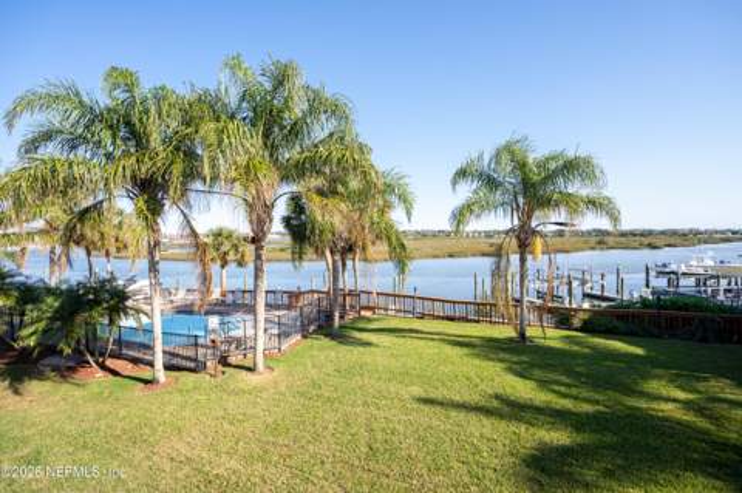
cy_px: 241
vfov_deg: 72.5
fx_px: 336
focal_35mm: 16
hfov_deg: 95.6
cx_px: 363
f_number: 5.6
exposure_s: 1/250
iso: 160
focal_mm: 16
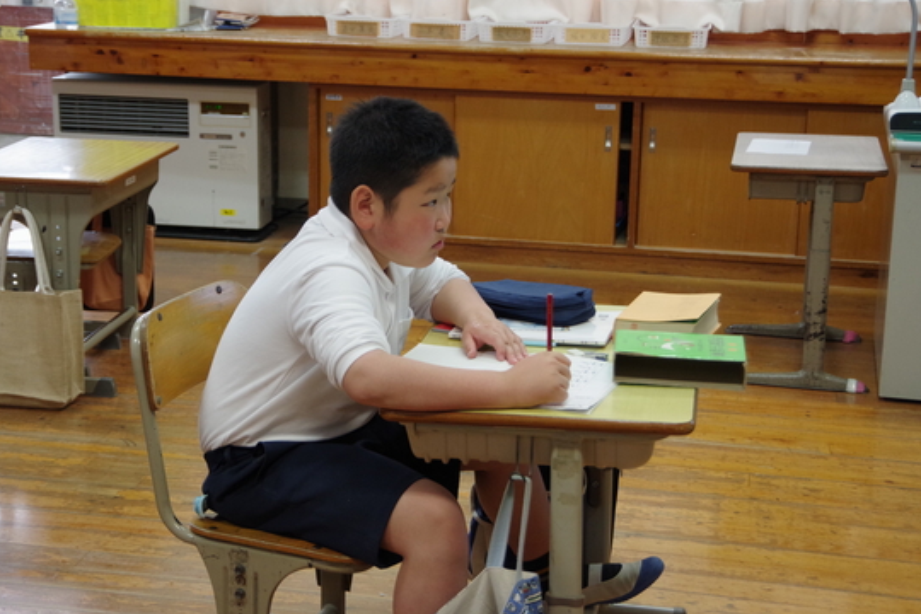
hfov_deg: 30.9
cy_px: 274
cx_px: 403
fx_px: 1663
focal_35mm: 65
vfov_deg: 20.9
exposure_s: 1/80
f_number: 4.5
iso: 1600
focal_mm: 36
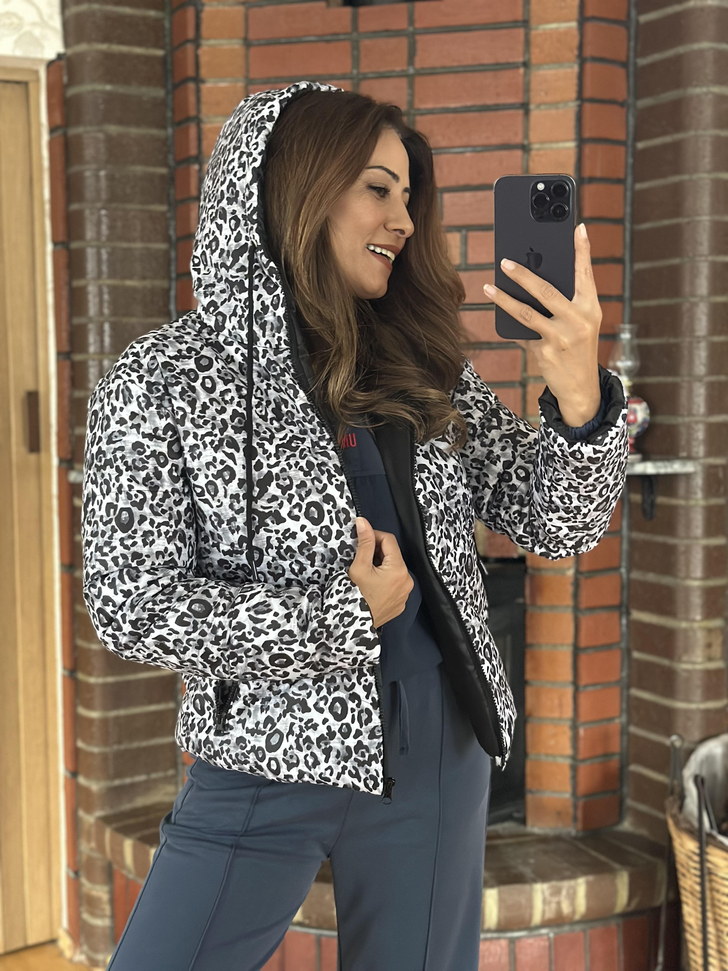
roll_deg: +1.8
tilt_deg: -17.1
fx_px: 1346
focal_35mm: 48
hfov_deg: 30.3
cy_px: 486
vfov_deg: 39.7
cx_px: 364
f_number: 1.78
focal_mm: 6.86
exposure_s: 1/30
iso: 800
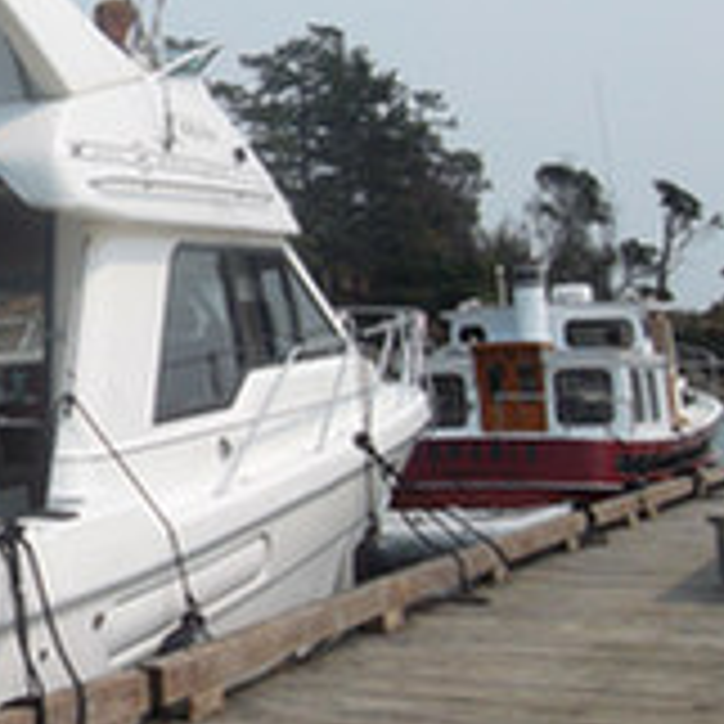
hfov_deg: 22.2
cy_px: 211
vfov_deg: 24.1
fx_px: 1680
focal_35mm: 71
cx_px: -171
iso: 80
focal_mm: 4.9
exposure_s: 1/220
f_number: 8.9
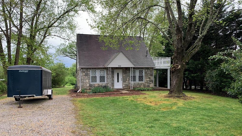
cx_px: 120
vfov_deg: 40.1
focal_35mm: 29
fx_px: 186
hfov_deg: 66.1
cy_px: 79
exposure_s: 1/376
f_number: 1.8
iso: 25
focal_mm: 4.25
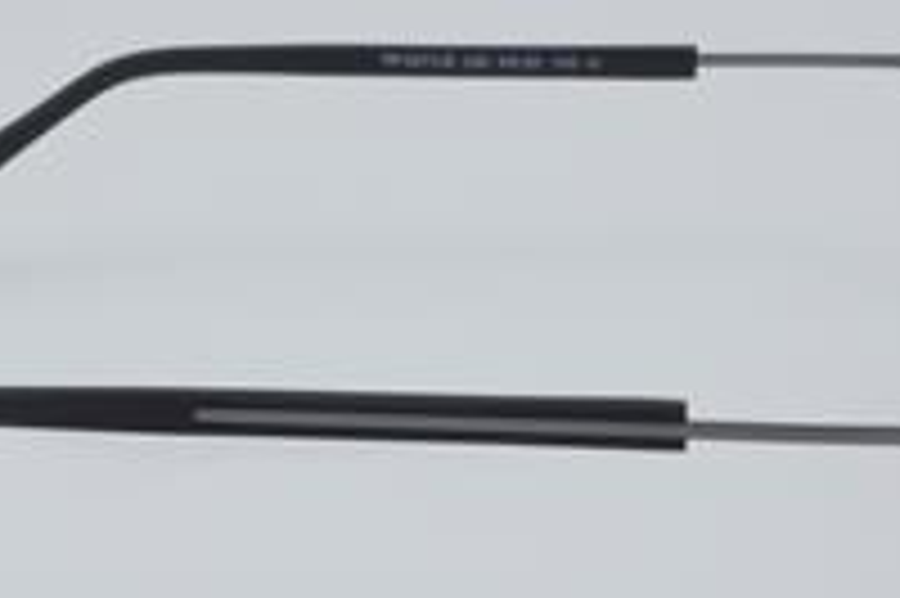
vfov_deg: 10.1
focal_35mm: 135
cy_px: 378
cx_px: 392
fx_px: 3372
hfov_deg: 15.2
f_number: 32
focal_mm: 45
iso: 100
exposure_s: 1/4
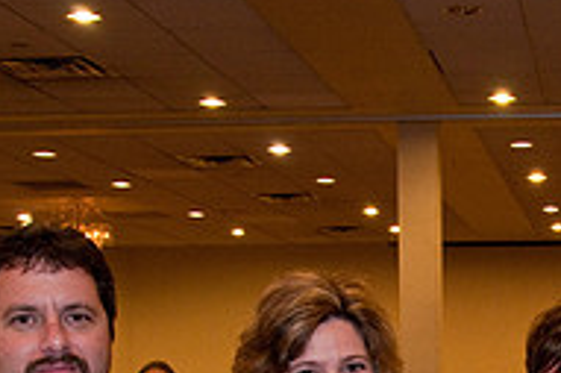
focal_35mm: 100
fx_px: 1557
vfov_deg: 13.0
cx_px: 535
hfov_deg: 19.9
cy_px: 545
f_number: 6.3
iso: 640
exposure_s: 1/30
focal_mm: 22
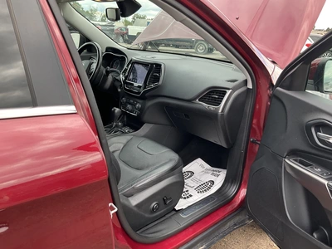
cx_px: 166
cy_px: 124
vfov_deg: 48.2
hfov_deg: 61.7
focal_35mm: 29
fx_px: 278
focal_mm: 3
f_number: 1.8
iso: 20
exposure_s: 1/122
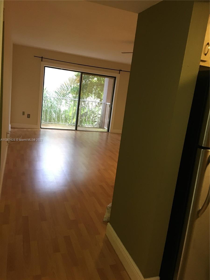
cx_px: 105
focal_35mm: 29
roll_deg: -6.4
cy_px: 140
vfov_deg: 61.7
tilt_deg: -10.7
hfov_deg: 48.2
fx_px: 235
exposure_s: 1/24
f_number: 2.2
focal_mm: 4.15
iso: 200
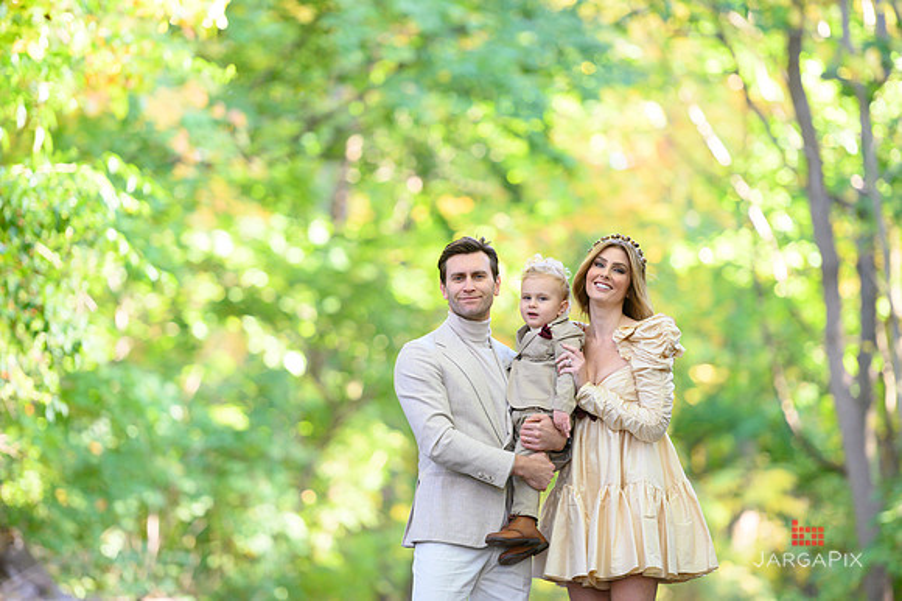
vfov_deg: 7.4
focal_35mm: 185
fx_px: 4632
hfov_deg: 11.1
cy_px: 300
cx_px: 451
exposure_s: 1/200
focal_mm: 185
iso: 1600
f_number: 3.2
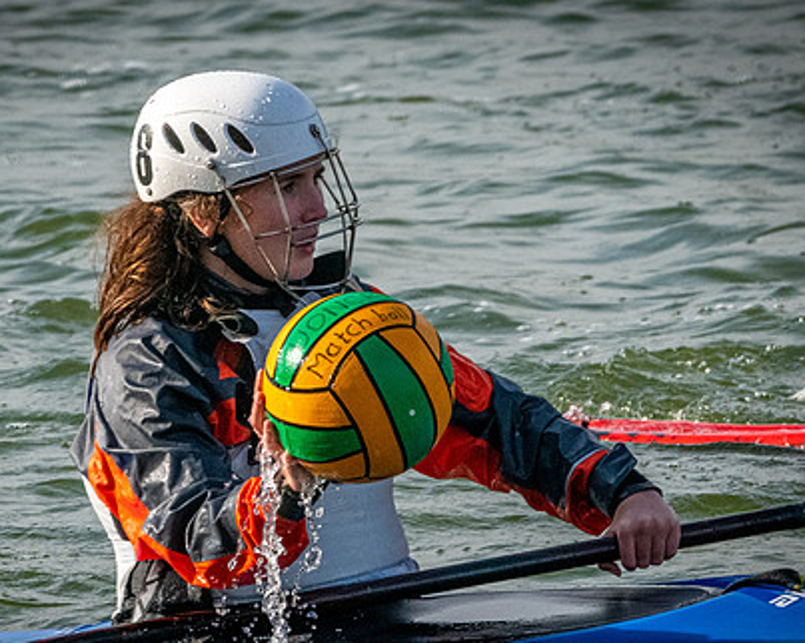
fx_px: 16836
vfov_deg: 2.2
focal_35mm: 707
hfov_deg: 2.7
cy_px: 149
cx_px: 332
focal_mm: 330
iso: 2500
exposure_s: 1/3200
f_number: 11
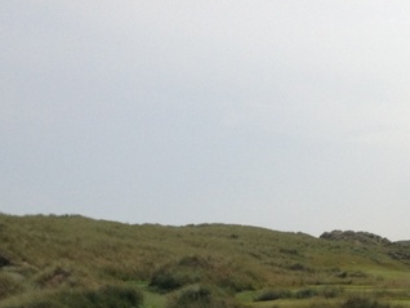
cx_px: 563
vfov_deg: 12.7
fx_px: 1304
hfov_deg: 16.7
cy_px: 479
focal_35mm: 110
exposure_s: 1/3067
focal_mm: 4.28
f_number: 2.4
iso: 50
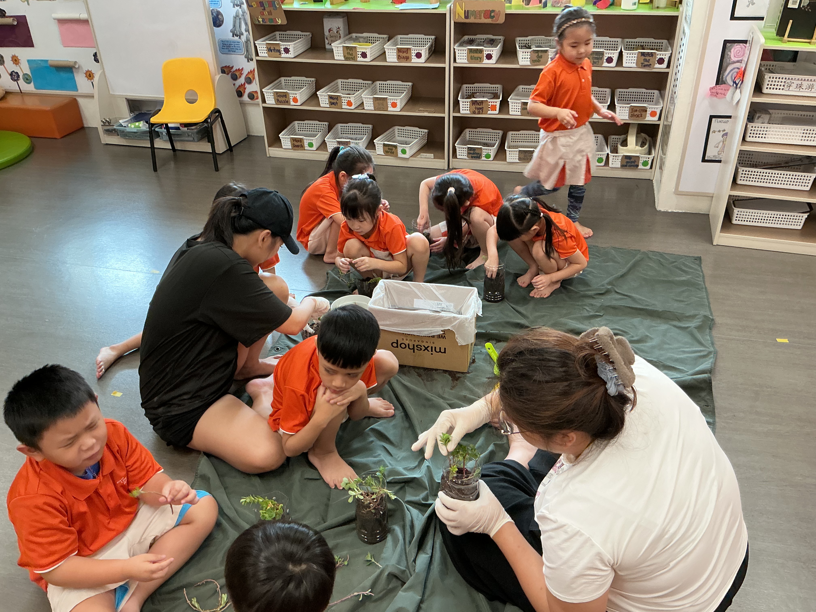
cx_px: 408
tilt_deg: -32.5
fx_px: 684
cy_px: 306
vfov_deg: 48.2
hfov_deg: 61.7
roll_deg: +1.7
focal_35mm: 29
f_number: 1.8
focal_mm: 3
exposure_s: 1/50
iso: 125
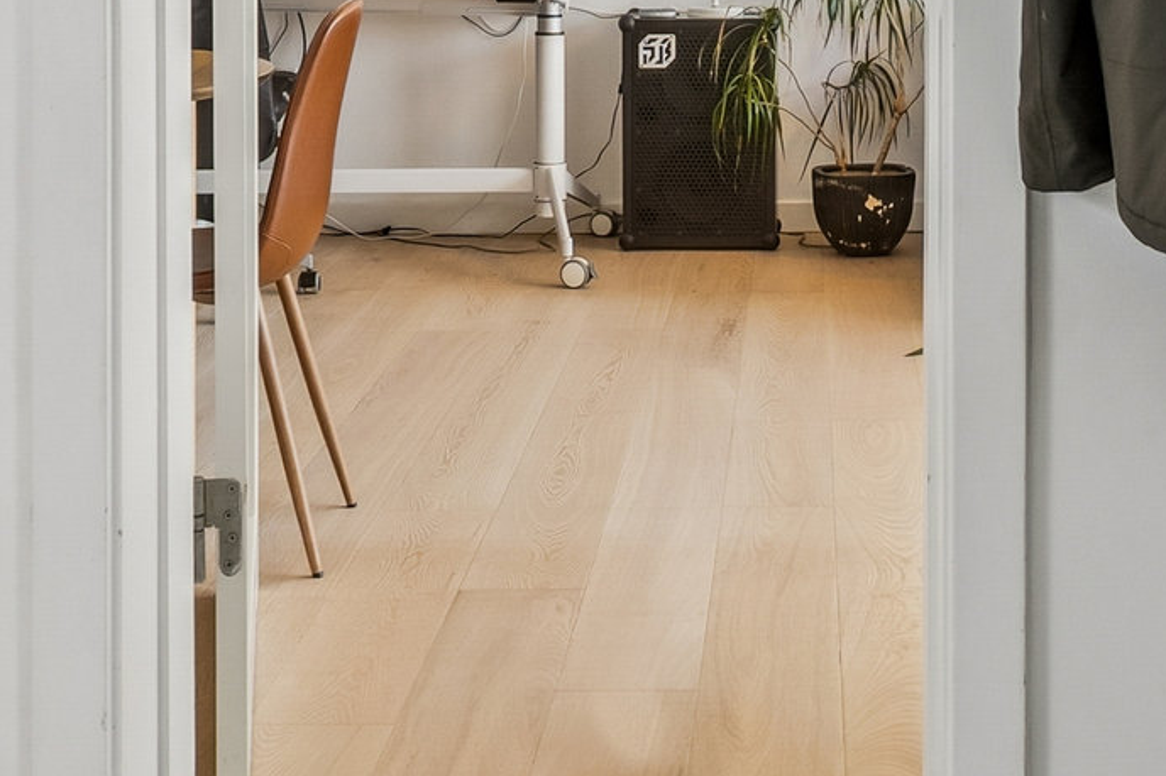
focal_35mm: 61
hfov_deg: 32.9
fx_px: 1975
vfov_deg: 20.8
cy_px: -142
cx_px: 533
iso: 250
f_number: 5.6
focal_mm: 14
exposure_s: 1/10
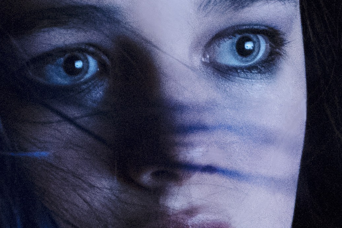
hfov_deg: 1.8
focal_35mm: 1162
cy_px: 182
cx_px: 177
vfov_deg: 1.2
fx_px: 11035
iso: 6400
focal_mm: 200
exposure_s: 1/60
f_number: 4
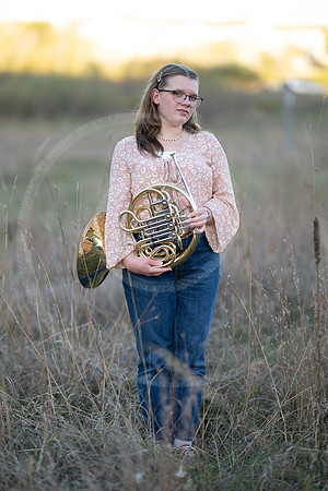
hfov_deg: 16.1
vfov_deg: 23.9
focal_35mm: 85
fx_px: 1162
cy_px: 246
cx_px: 164
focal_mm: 85
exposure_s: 1/1000
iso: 160
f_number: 1.3
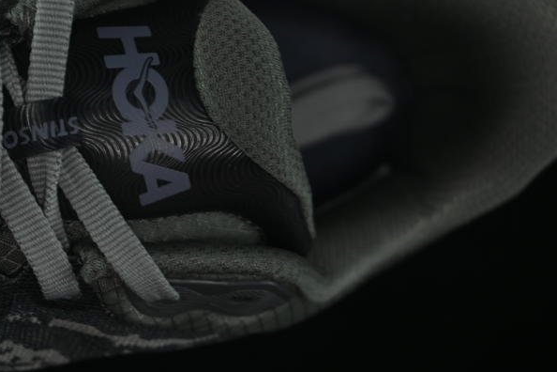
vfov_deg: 13.5
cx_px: 189
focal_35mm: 101
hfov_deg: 20.1
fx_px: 1563
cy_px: 152
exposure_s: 1/40
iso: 160
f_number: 6.3
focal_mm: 50
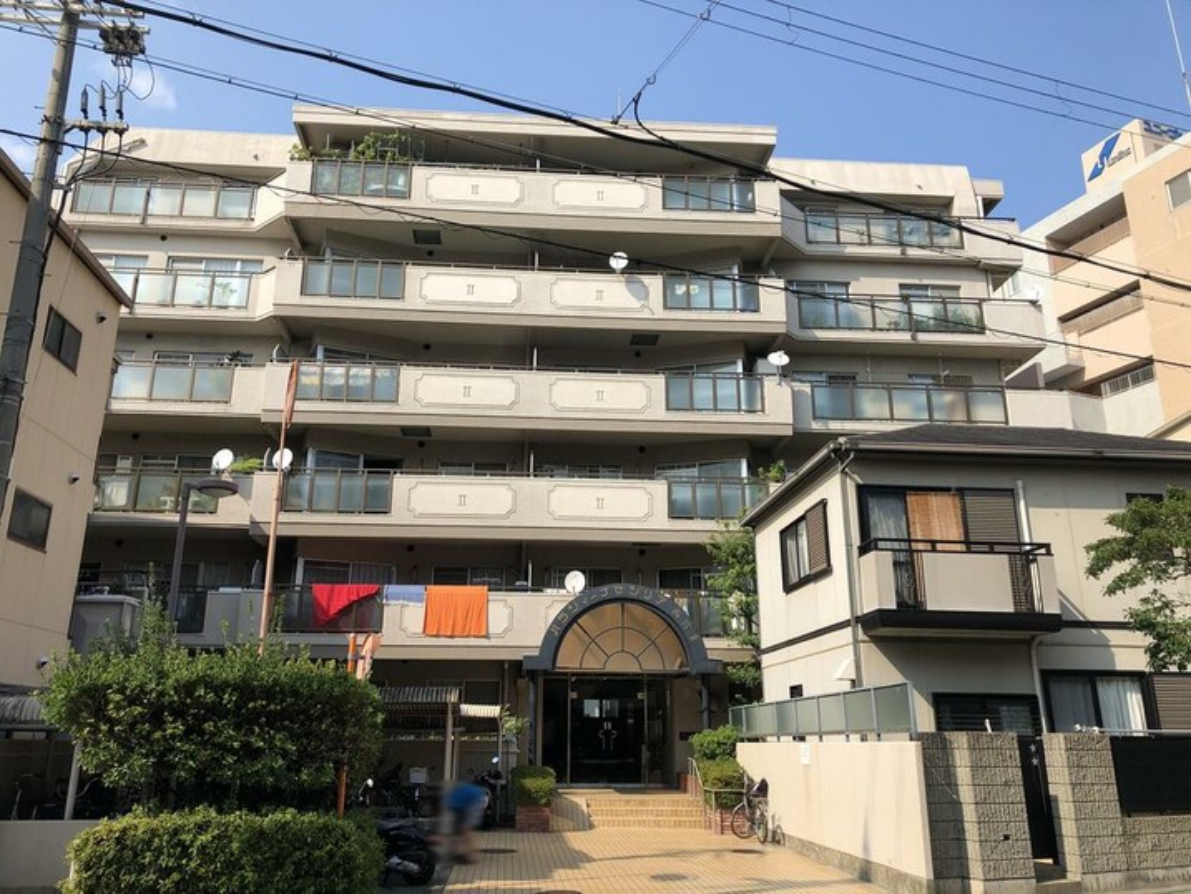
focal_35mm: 28
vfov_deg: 49.8
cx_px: 596
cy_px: 447
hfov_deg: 63.4
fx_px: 964
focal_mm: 3.99
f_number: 1.8
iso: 20
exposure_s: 1/1600
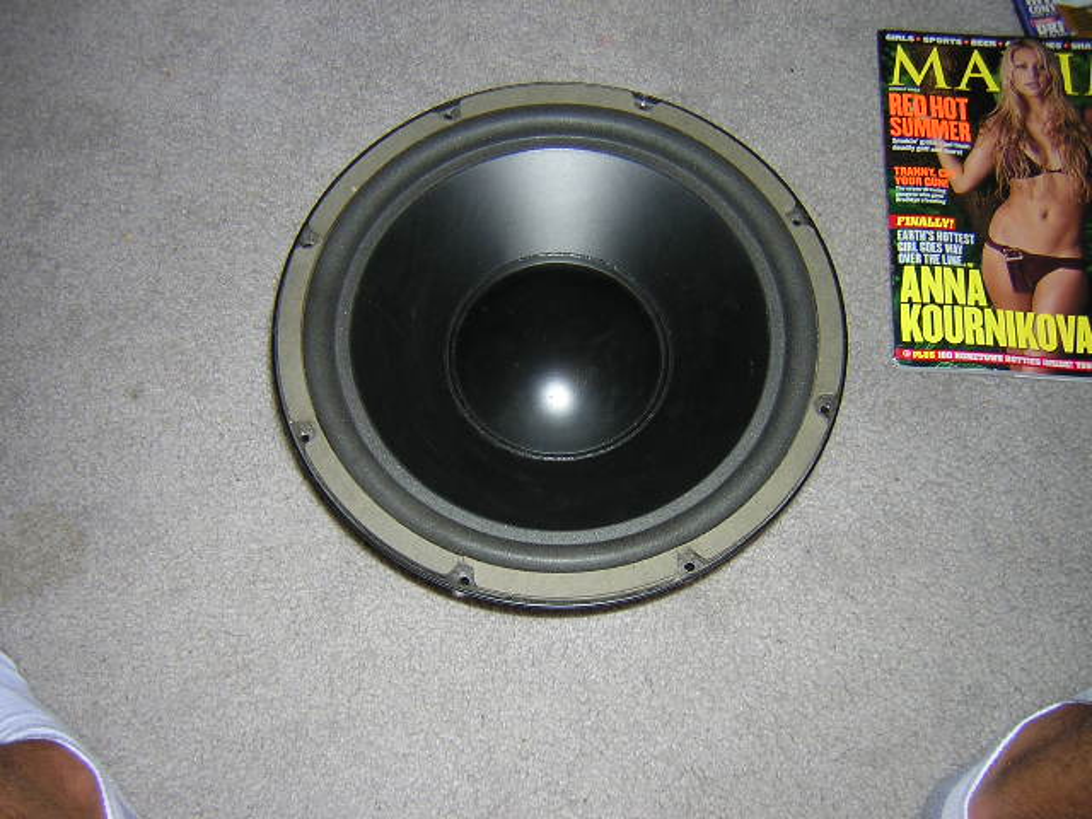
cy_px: 410
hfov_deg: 51.4
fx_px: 1136
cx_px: 546
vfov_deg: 39.7
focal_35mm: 36
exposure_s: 1/60.1
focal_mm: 4.7
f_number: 2.6
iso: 100
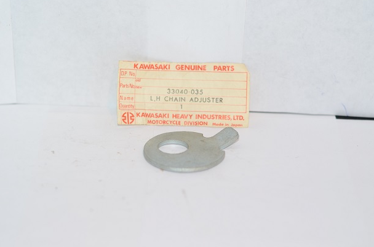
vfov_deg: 17.2
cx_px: 186
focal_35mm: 79
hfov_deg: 25.7
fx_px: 819
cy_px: 121
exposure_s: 1/60
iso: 100
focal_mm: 50
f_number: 2.8
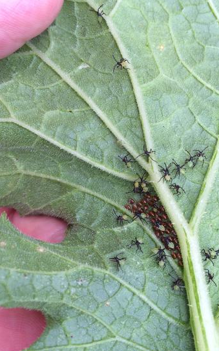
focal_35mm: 41
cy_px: 191
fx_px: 392
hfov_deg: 31.2
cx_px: 127
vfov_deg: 48.2
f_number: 2.2
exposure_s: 1/120
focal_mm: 4.12
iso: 50
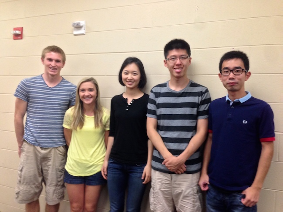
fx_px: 270
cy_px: 106
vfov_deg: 43.0
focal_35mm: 33
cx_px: 142
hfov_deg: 55.3
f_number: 2.4
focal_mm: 4.12
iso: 160
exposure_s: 1/20
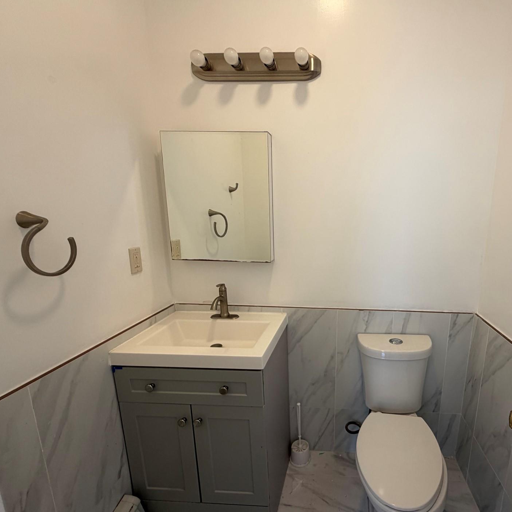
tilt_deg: -12.1
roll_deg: +0.1
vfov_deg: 80.6
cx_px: 338
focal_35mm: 18
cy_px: 273
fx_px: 301
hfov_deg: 78.3
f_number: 2.2
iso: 125
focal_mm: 2.22
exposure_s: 1/120
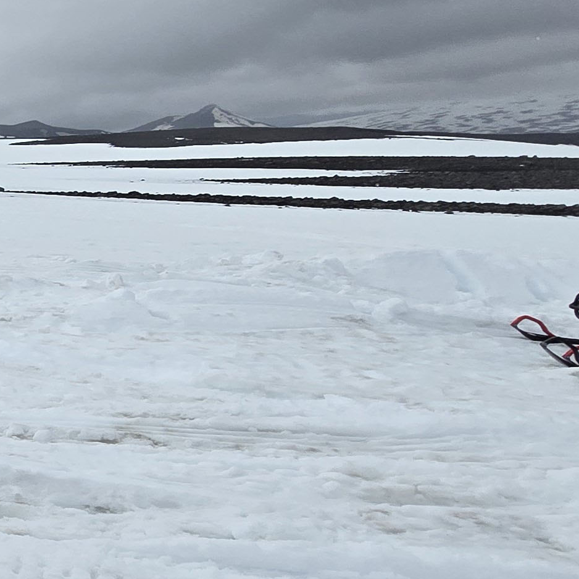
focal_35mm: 49
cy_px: 257
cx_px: -523
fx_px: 927
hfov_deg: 20.5
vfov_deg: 34.6
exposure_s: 1/7122
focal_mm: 2.2
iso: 50
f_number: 2.2
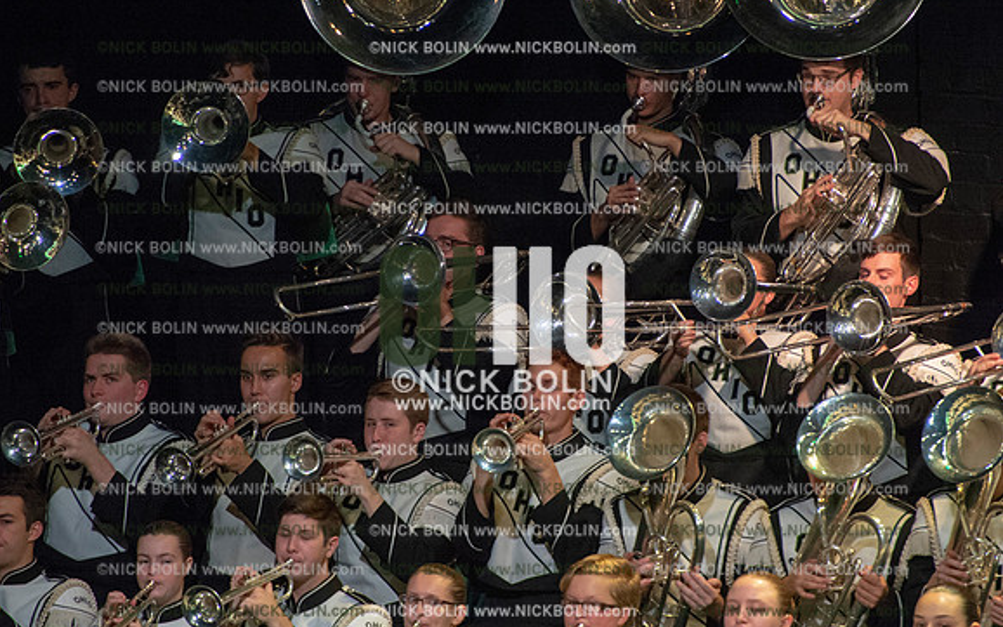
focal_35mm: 409
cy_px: 328
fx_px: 11178
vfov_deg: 3.2
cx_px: 502
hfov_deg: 5.1
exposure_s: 1/320
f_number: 5.6
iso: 8000
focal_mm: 400
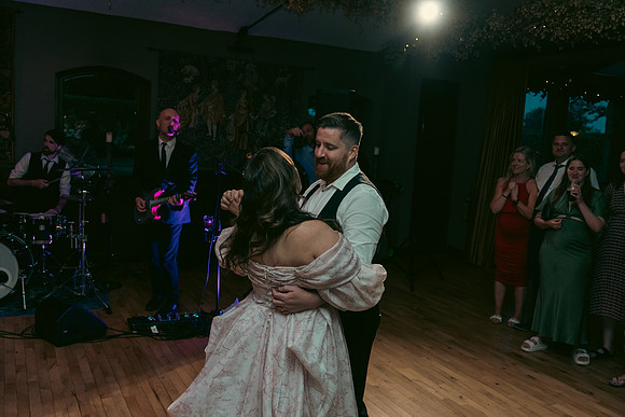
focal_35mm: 34
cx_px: 312
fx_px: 590
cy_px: 208
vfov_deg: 38.9
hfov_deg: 55.8
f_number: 3.5
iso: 2500
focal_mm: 34
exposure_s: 1/160
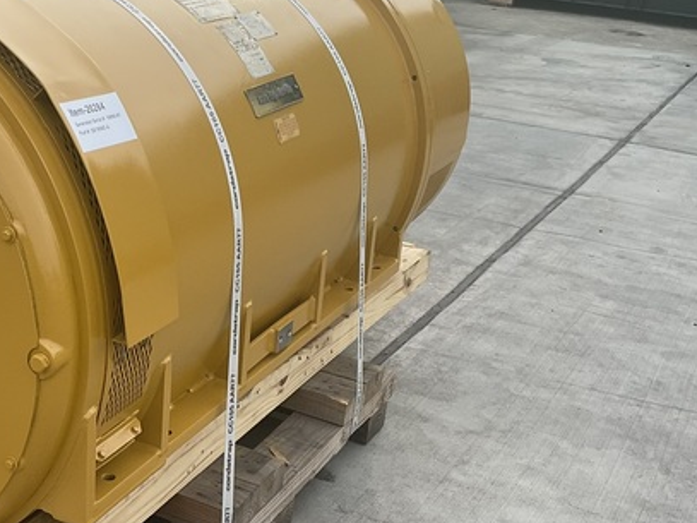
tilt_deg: -23.3
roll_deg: -3.0
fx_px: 1147
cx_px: 115
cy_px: 324
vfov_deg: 25.6
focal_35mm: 57
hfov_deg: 32.6
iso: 16
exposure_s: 1/514
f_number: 1.8
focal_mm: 3
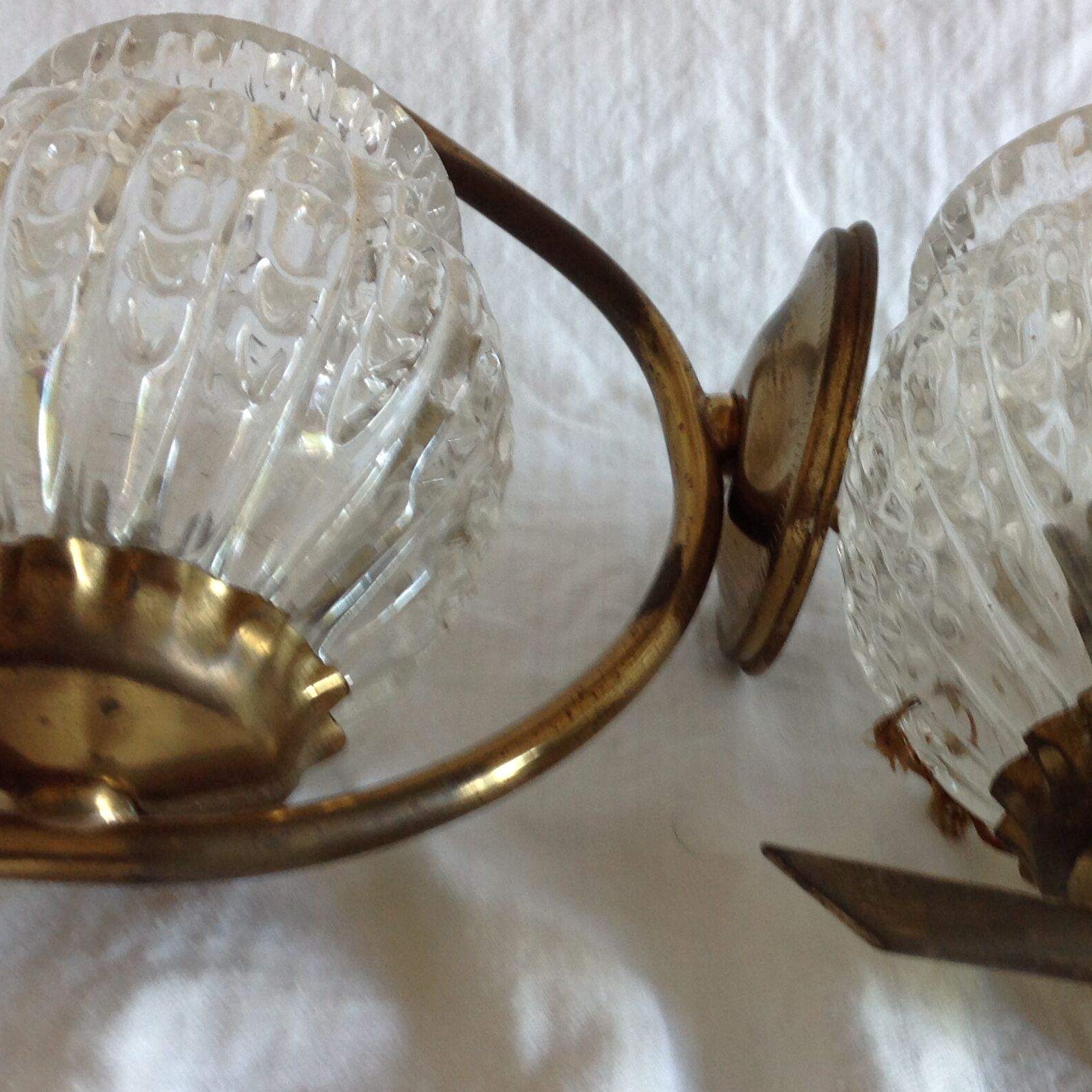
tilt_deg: -27.9
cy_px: 591
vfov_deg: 33.4
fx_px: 1820
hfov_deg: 33.0
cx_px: 764
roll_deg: -3.7
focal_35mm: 51
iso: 64
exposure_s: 1/15
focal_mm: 4.28
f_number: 2.4
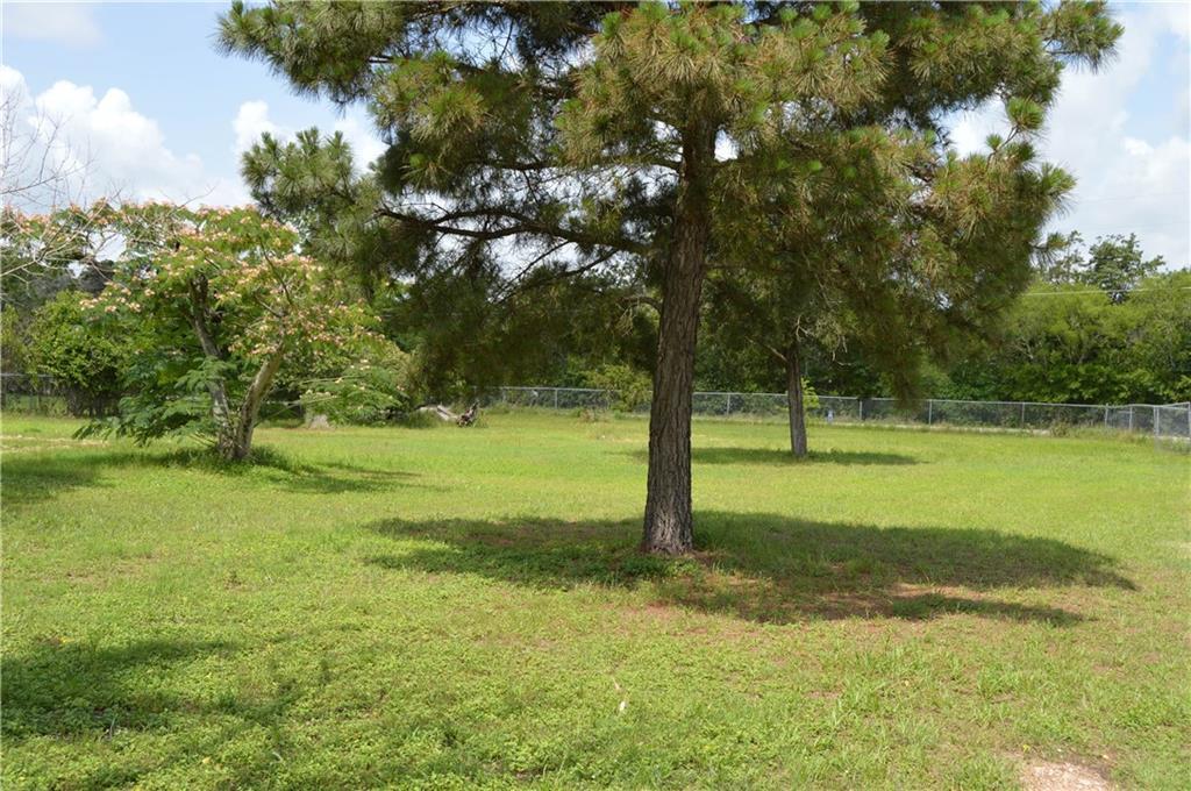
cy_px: 396
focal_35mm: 33
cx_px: 596
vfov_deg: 39.9
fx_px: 1090
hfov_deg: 57.3
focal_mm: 22
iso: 100
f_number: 8
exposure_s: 1/250
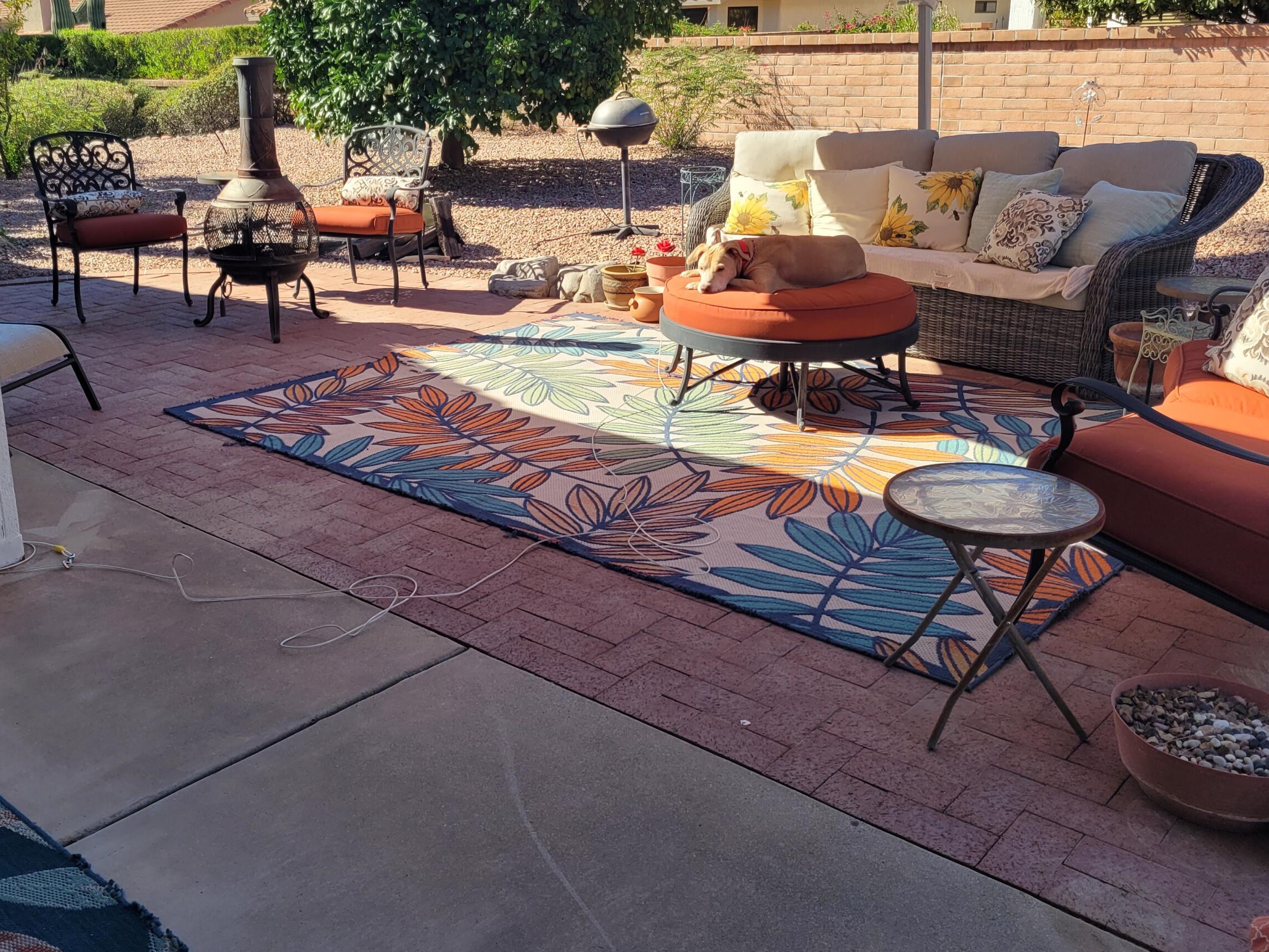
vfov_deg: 41.6
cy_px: 377
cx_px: 498
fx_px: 1247
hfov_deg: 53.5
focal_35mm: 34
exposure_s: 1/1050
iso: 40
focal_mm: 5.4
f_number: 1.8
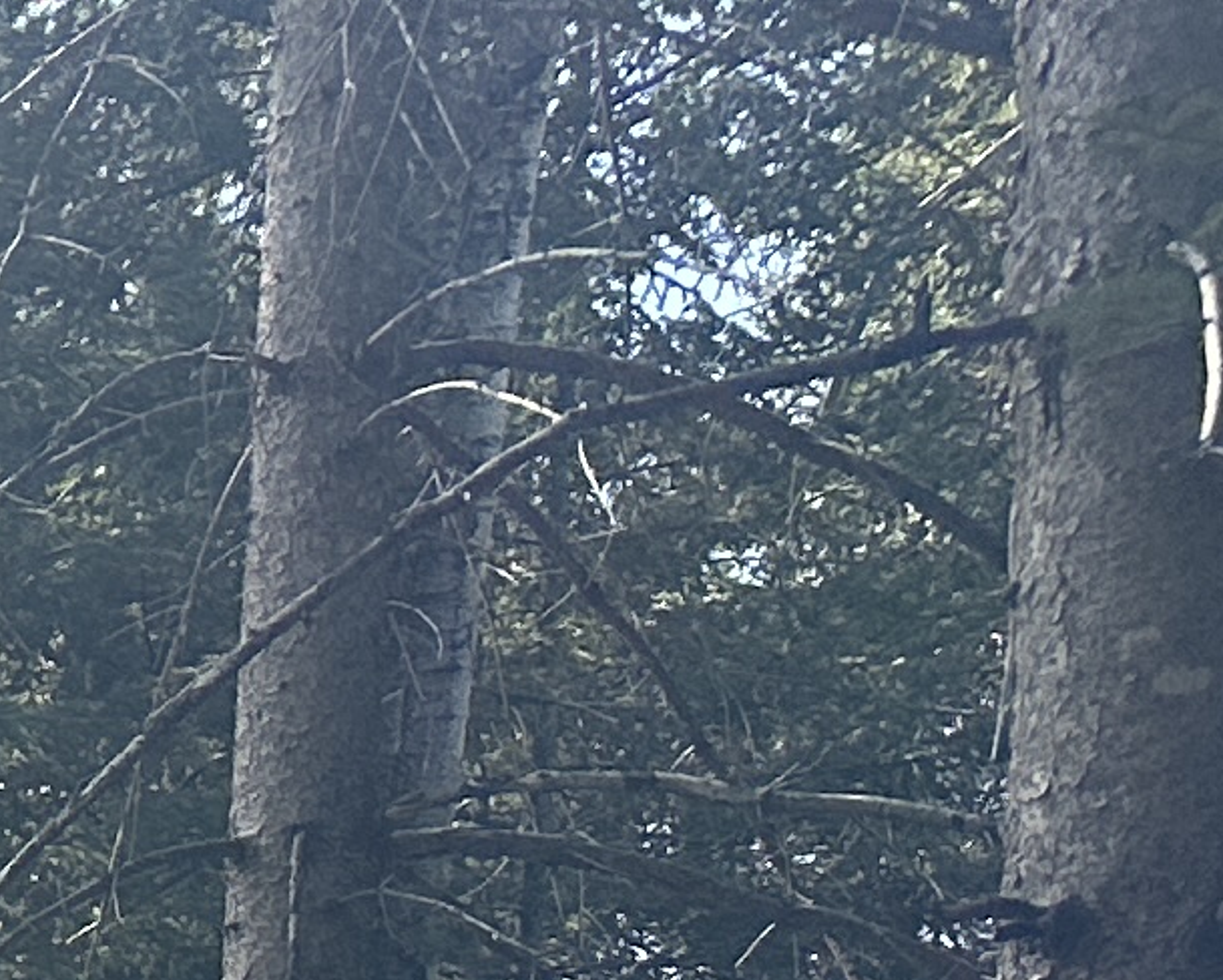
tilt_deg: -5.1
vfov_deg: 8.3
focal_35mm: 155
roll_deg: +0.6
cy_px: 3034
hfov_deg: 9.4
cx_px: -2591
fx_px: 5614
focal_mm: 6.86
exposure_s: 1/1241
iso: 80
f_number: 1.78
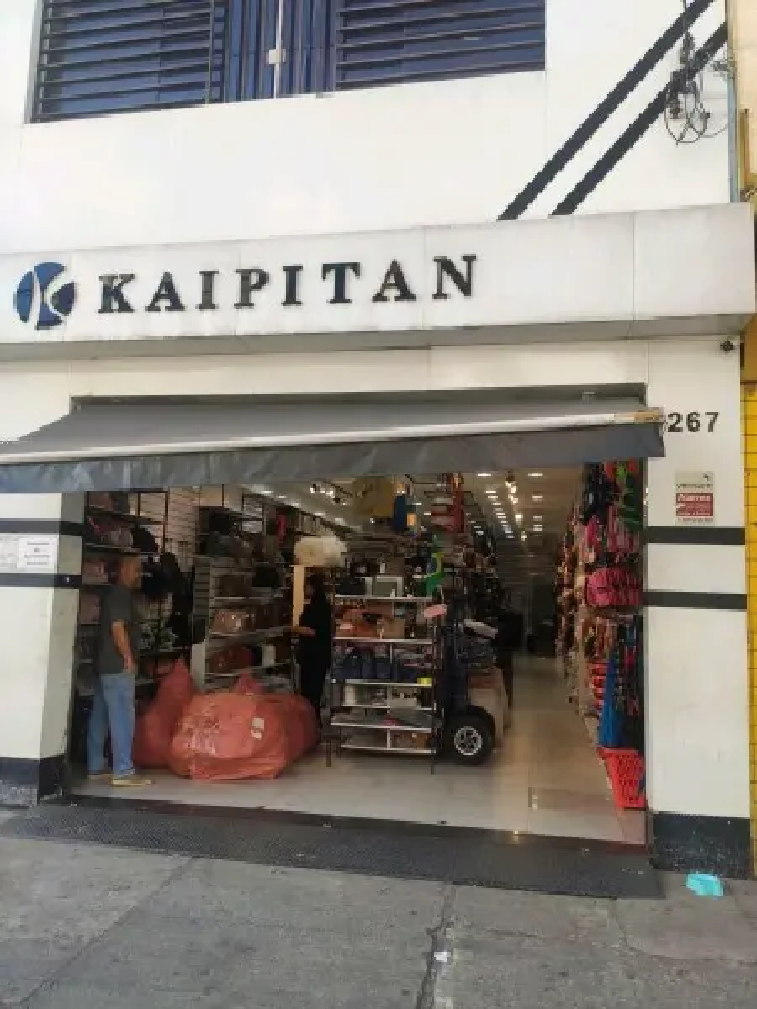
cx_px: 378
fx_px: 758
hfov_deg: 53.1
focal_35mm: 26
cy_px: 504
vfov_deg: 67.3
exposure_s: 1/204
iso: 112
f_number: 1.75
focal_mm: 4.77
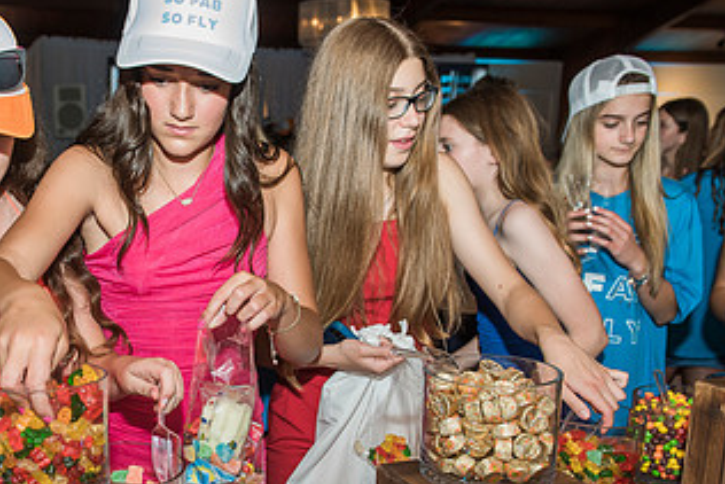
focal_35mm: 44
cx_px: 202
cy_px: 343
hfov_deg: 43.4
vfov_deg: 30.2
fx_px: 886
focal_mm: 24
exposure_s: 1/100
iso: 800
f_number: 4
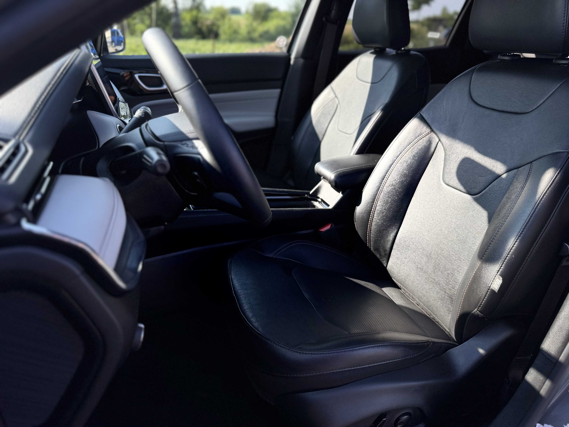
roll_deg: -2.8
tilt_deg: -25.3
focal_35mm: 24
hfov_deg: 71.6
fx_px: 394
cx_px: 284
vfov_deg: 56.8
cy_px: 214
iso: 80
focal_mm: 6.76
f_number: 1.78
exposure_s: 1/1560
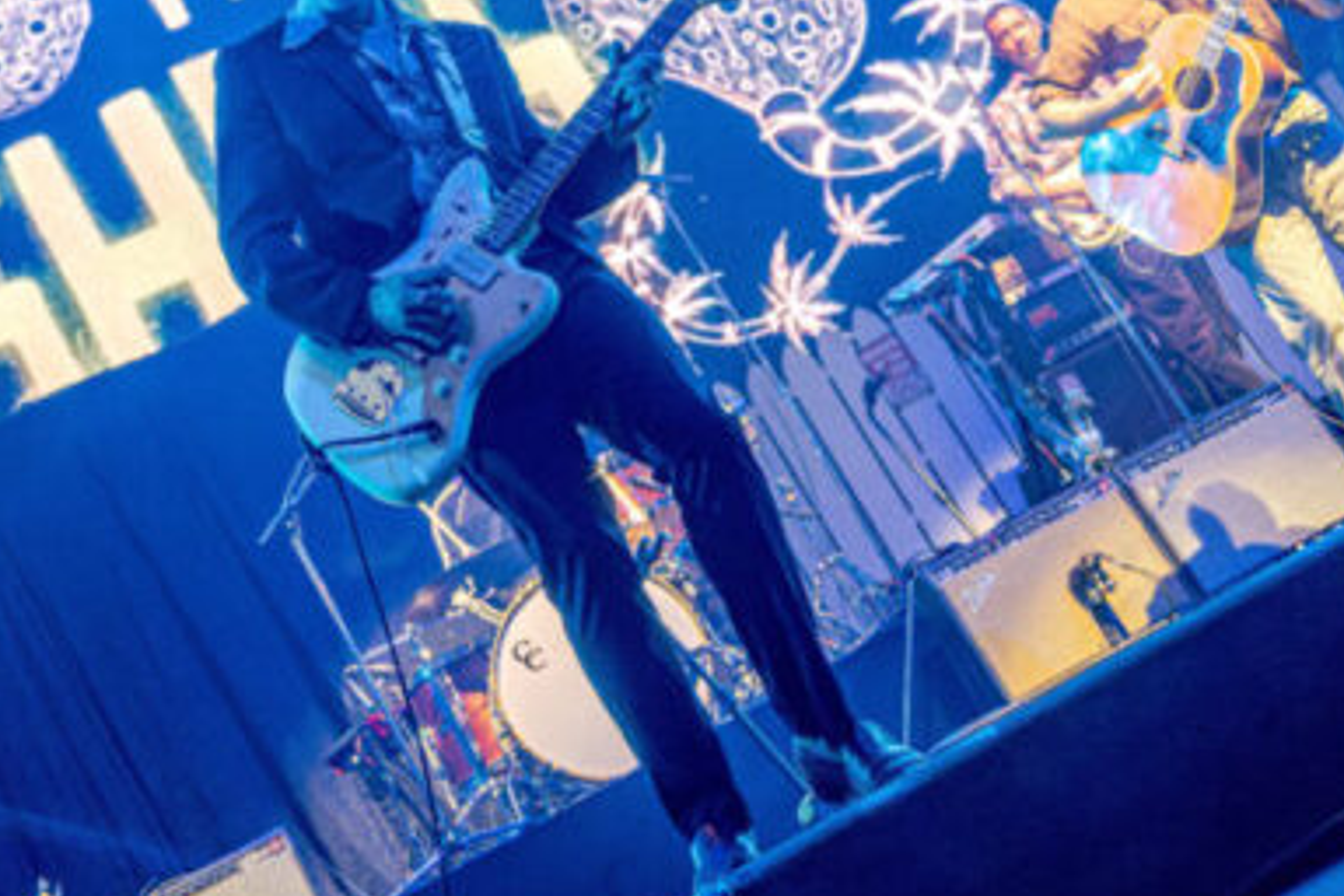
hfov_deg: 30.8
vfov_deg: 20.7
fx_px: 2426
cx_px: 469
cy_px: 184
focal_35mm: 65
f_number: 5
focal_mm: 39
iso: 2500
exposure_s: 1/200
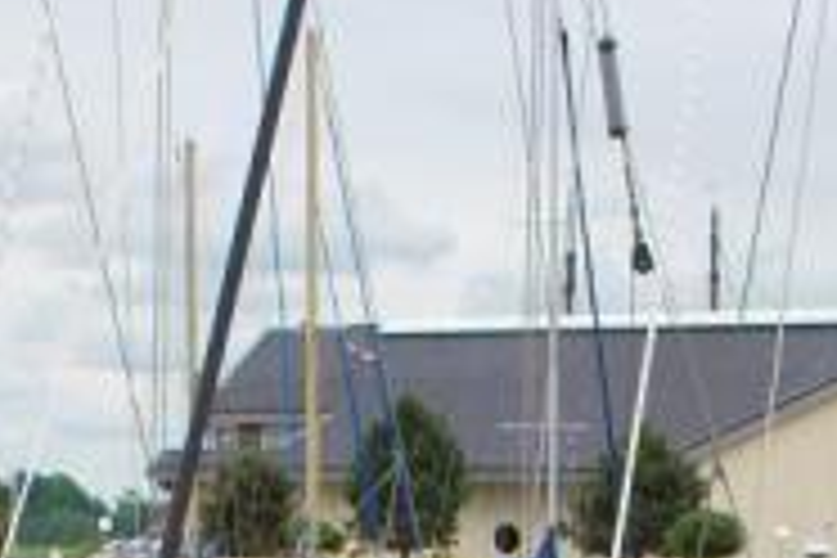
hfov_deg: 15.9
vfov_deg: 9.9
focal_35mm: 129
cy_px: 1114
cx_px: 567
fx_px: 2999
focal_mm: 20
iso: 100
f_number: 7.1
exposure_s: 1/200
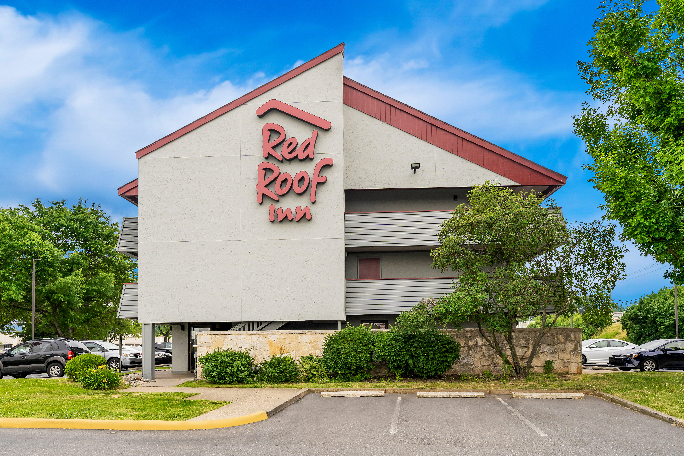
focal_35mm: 24
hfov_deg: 73.7
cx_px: 342
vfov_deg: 53.1
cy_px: 228
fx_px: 456
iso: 500
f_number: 8
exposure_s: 1/320
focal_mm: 24
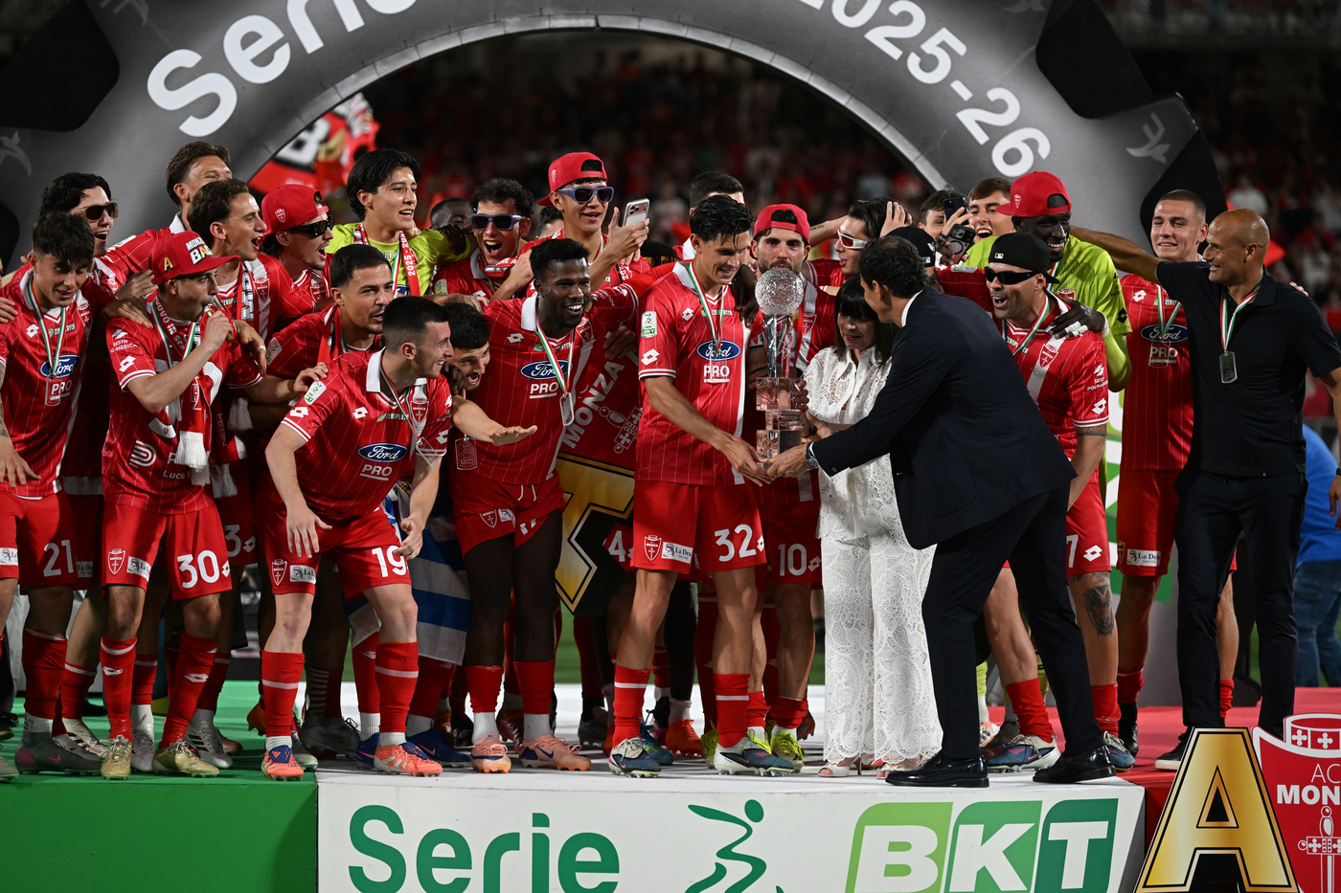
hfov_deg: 13.3
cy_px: 446
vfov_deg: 8.9
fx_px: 5773
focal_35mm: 155
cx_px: 670
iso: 2500
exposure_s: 1/2500
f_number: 2.8
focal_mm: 155
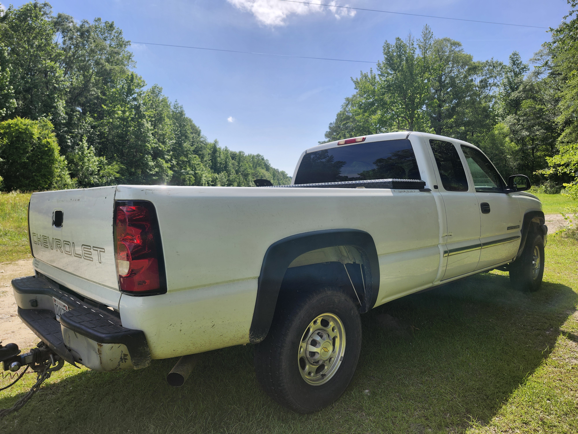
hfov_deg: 73.9
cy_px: 217
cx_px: 289
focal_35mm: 23
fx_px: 384
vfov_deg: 58.9
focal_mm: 5.54
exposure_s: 1/1550
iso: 25
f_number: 1.8
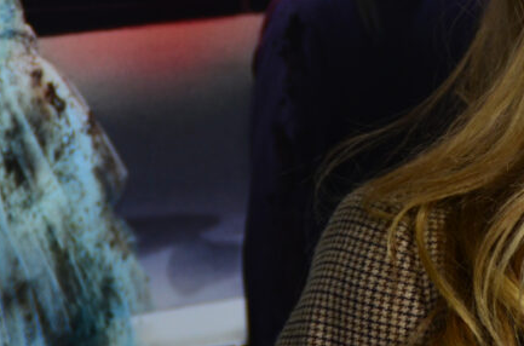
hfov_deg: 2.9
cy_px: 70
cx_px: 476
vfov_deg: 1.9
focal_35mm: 710
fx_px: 10304
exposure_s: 1/50
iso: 640
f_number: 6.3
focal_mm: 200
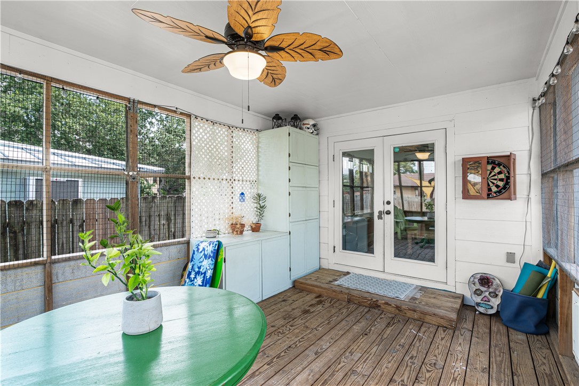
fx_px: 257
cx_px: 290
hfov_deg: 96.7
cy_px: 193
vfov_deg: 73.7
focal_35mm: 16
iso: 100
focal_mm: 11
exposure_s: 1/2.5
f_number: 8
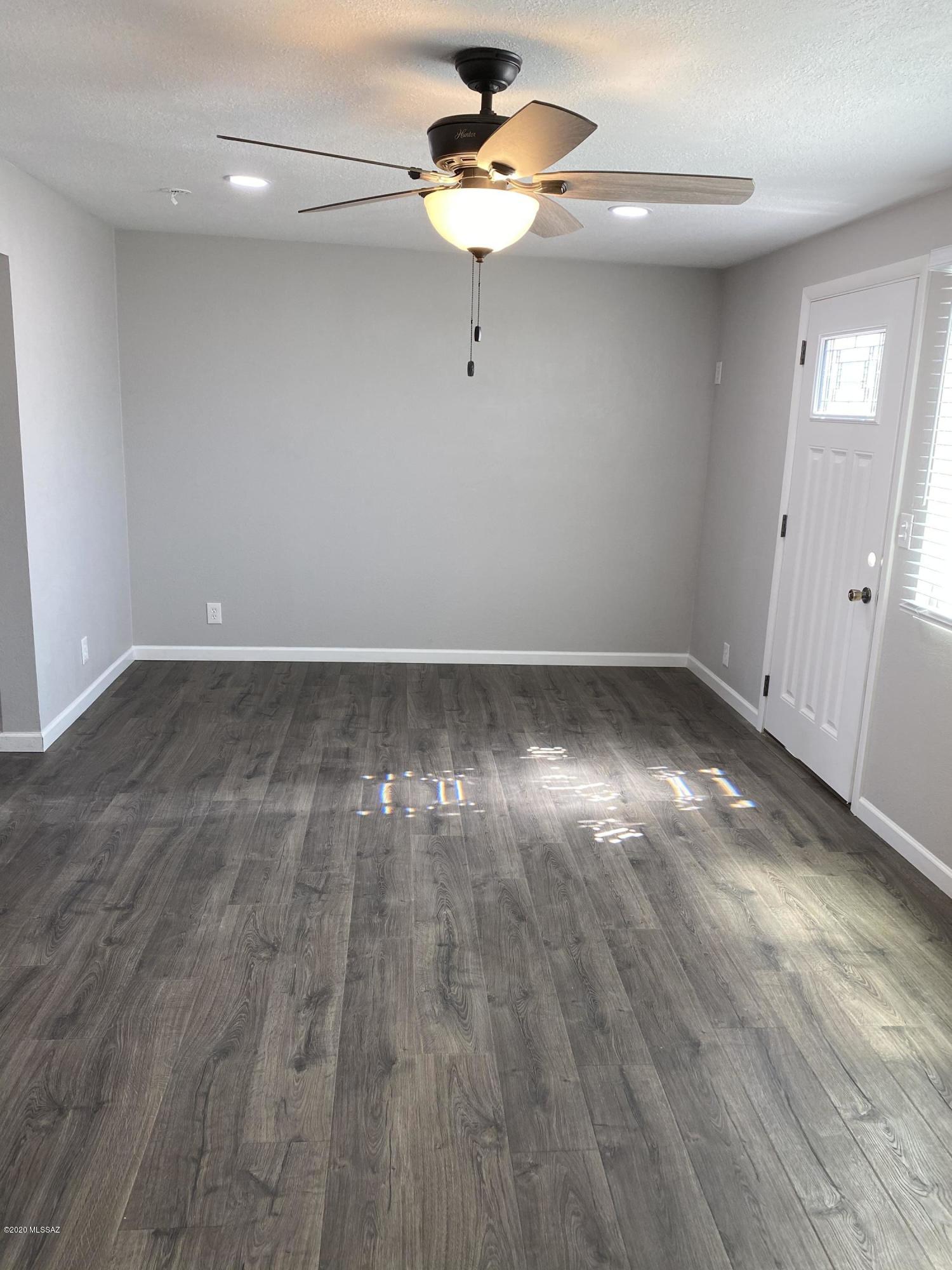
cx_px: 476
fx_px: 953
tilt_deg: -10.8
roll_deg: -0.9
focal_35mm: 26
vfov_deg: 67.3
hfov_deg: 53.1
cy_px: 635
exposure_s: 1/120
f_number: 1.8
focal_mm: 4.25
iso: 64
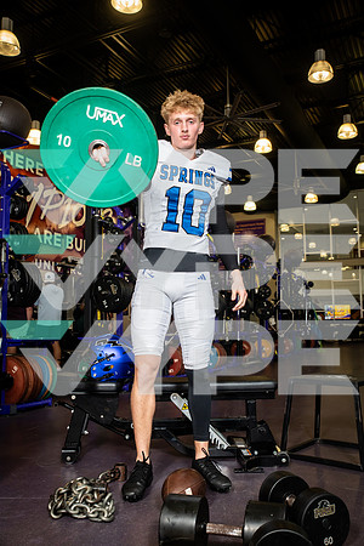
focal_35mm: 34
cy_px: 273
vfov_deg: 55.8
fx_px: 516
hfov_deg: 38.9
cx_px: 182
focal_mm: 34
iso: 500
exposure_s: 1/250
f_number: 5.6
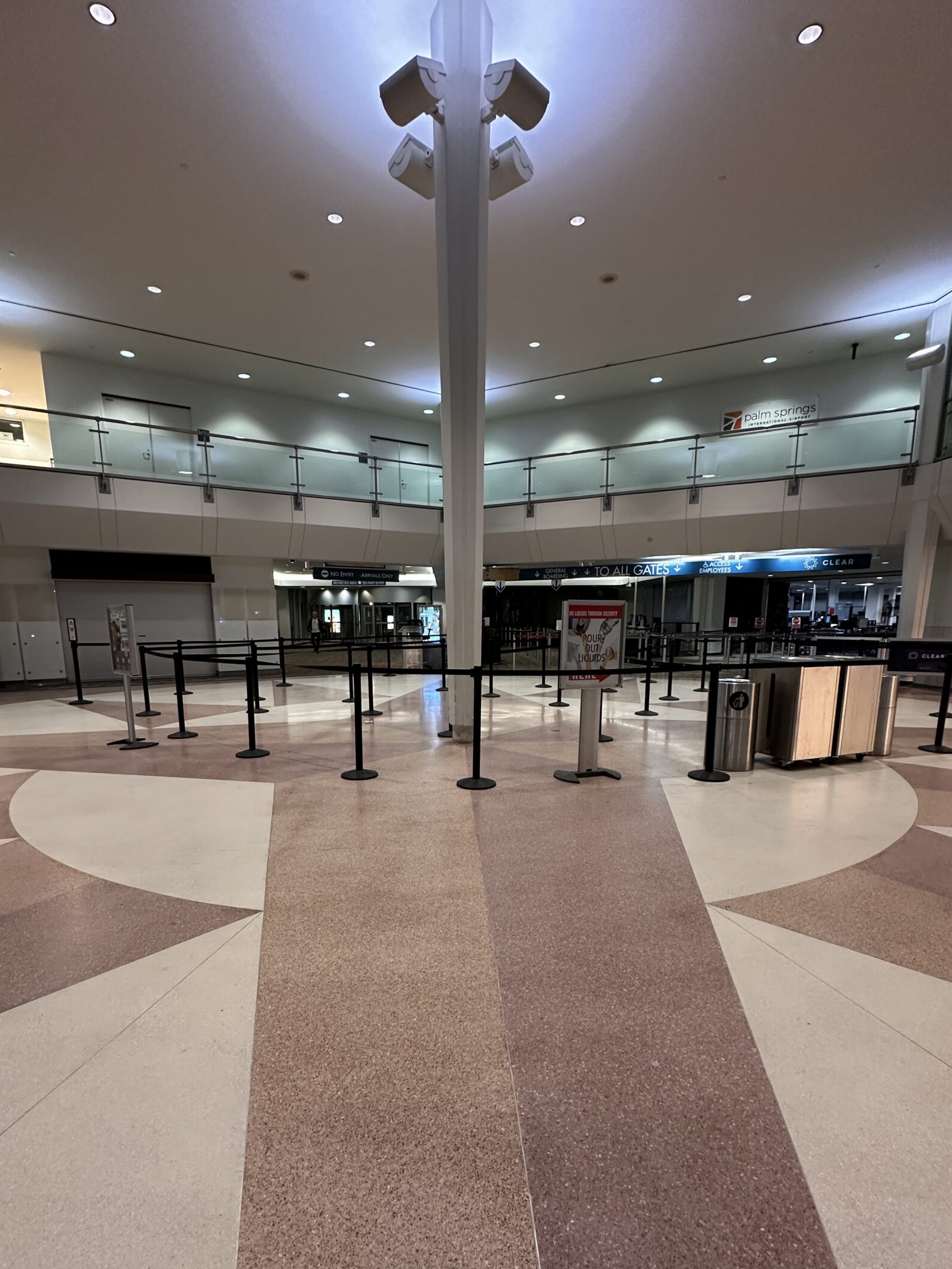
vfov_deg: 90.3
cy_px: 733
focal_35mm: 17
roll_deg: +0.6
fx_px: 623
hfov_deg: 74.7
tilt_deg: -10.4
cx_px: 466
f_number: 2.2
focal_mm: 2.22
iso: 320
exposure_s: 1/60
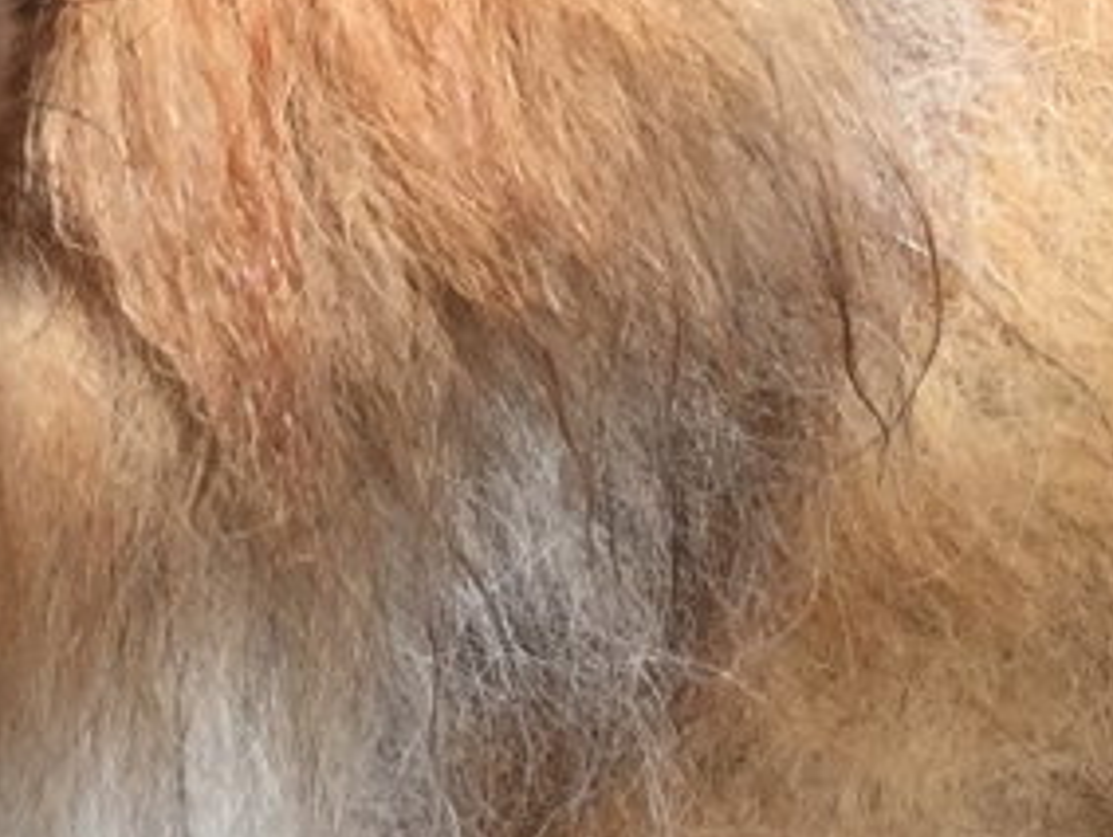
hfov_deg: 11.0
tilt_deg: -30.0
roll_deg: -3.7
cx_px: -299
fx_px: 5634
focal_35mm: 175
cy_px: -338
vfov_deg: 8.4
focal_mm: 3.3
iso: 25
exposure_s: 1/176
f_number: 2.4
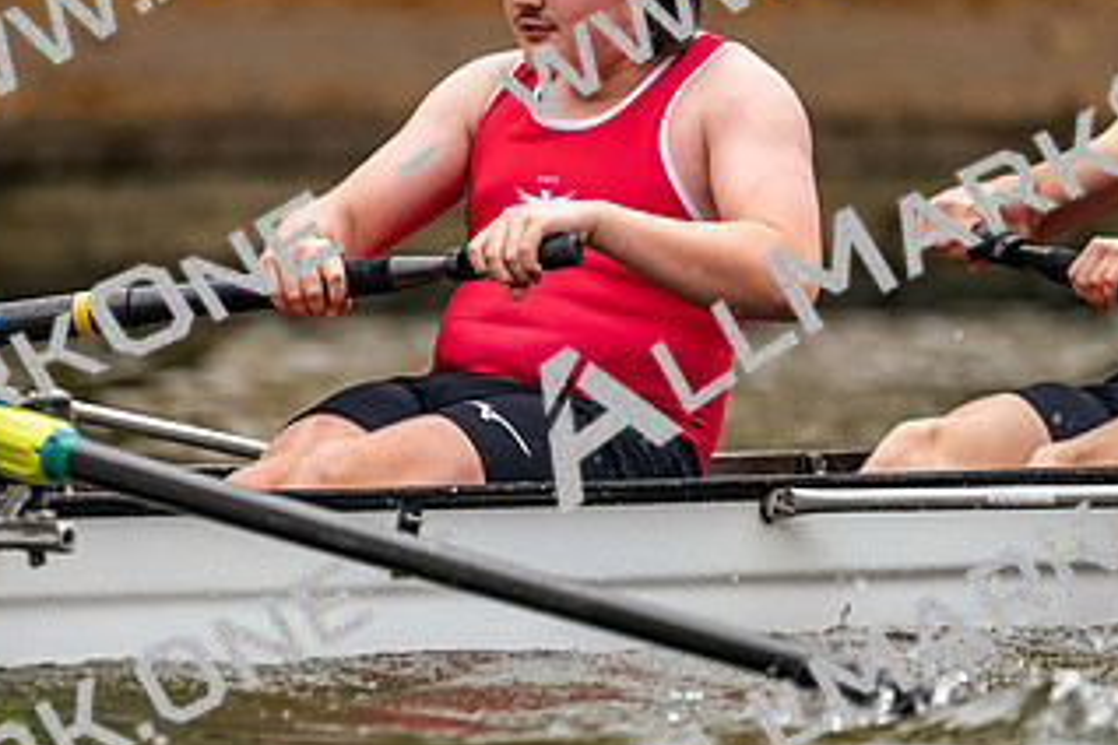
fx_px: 22669
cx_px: 239
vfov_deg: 1.9
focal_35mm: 730
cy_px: 181
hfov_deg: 2.8
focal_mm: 400
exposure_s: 1/2000
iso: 2200
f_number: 4.5
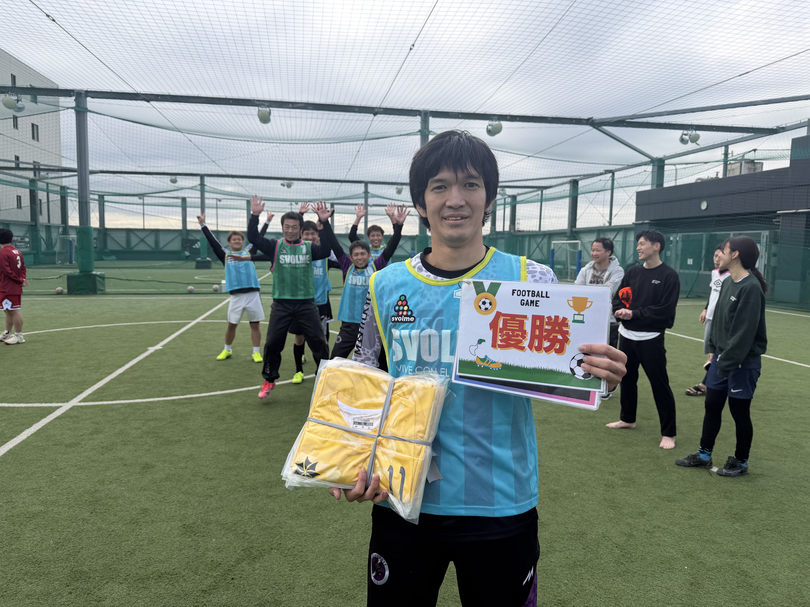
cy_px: 304
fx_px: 562
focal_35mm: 24
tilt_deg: -5.1
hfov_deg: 71.6
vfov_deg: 56.8
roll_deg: -0.5
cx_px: 405
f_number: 1.78
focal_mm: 6.76
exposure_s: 1/2445
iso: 80
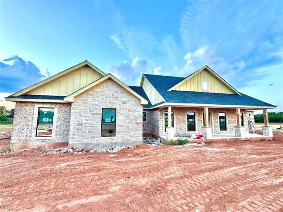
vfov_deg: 85.7
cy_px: 106
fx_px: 114
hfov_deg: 102.1
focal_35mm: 14
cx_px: 142
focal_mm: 2.22
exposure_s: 1/99
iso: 64
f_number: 2.2
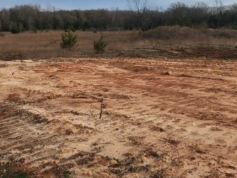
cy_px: 36
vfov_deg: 32.0
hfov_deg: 42.5
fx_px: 301
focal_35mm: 44
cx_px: 85
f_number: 1.8
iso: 20
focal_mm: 5.4
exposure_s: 1/871
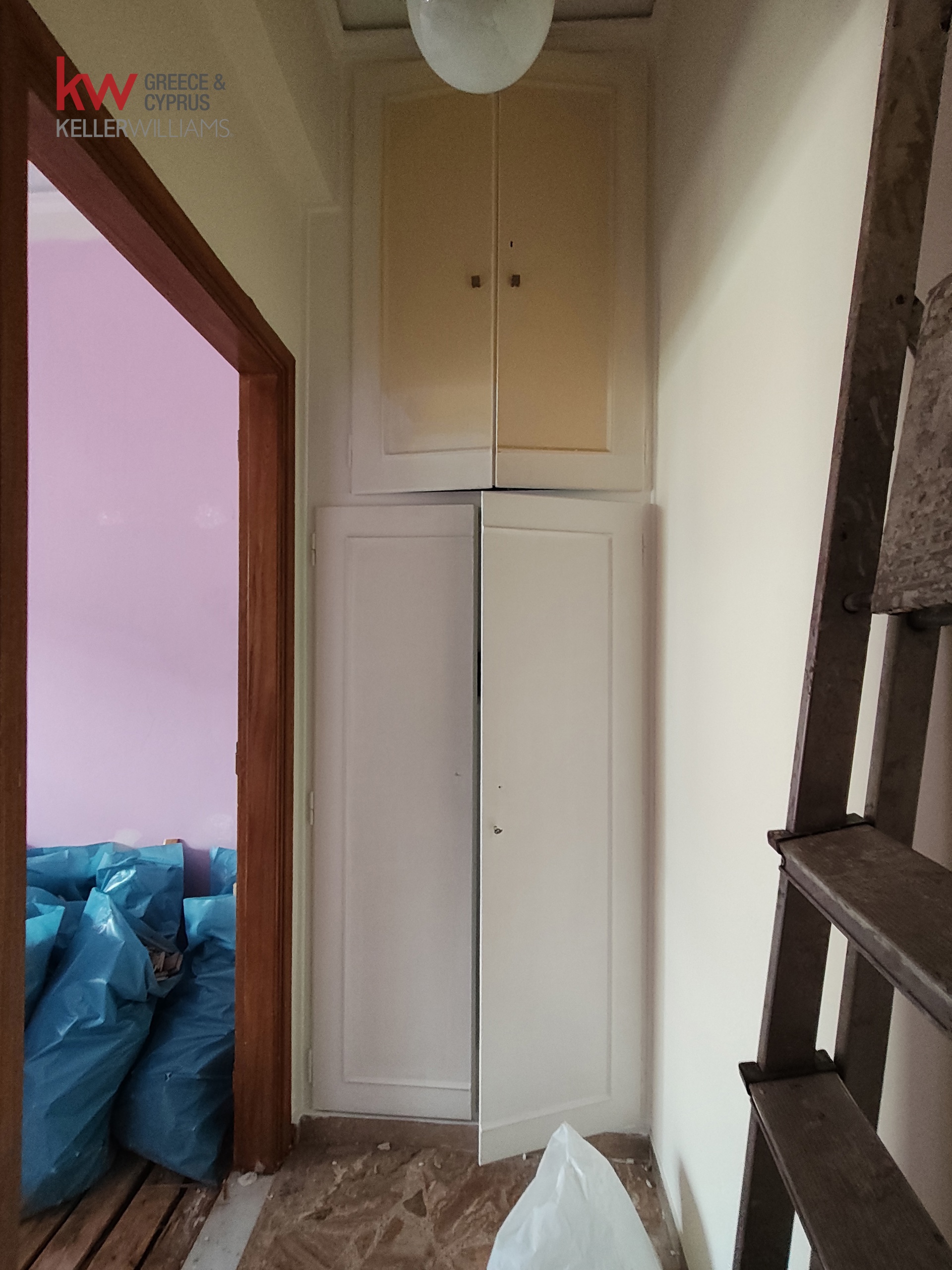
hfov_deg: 81.7
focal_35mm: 15
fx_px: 550
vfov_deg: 98.2
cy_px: 635
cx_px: 476
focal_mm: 1.67
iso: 400
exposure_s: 1/50
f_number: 2.2
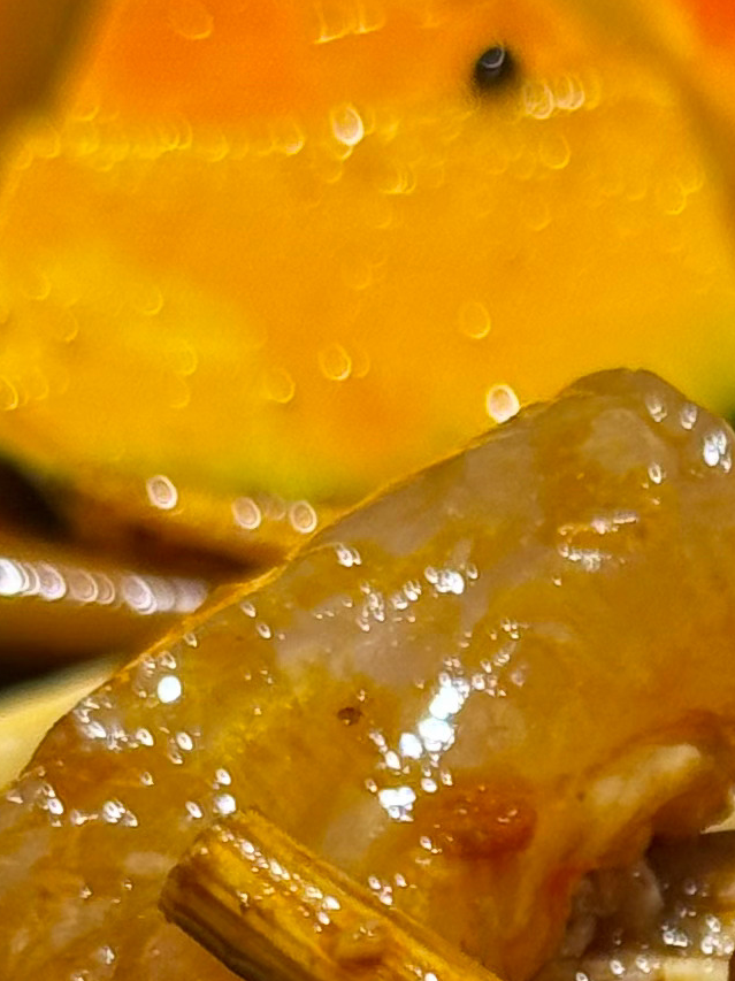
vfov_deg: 8.4
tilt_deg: -58.2
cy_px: 1775
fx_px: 6431
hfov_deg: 6.5
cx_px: 958
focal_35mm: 227
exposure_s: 1/100
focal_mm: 6.76
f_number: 1.78
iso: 80
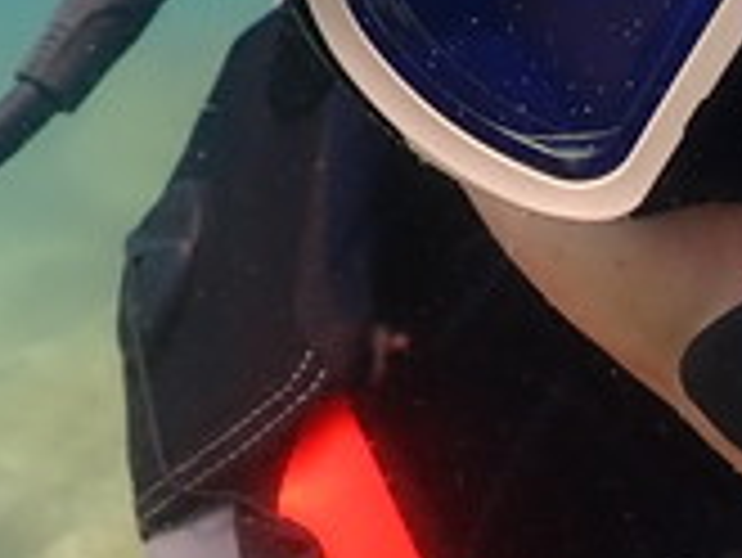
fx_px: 2081
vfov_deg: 15.2
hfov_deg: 19.5
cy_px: 405
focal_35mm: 97
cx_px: 773
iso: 100
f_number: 2.8
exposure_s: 1/250
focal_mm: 4.5
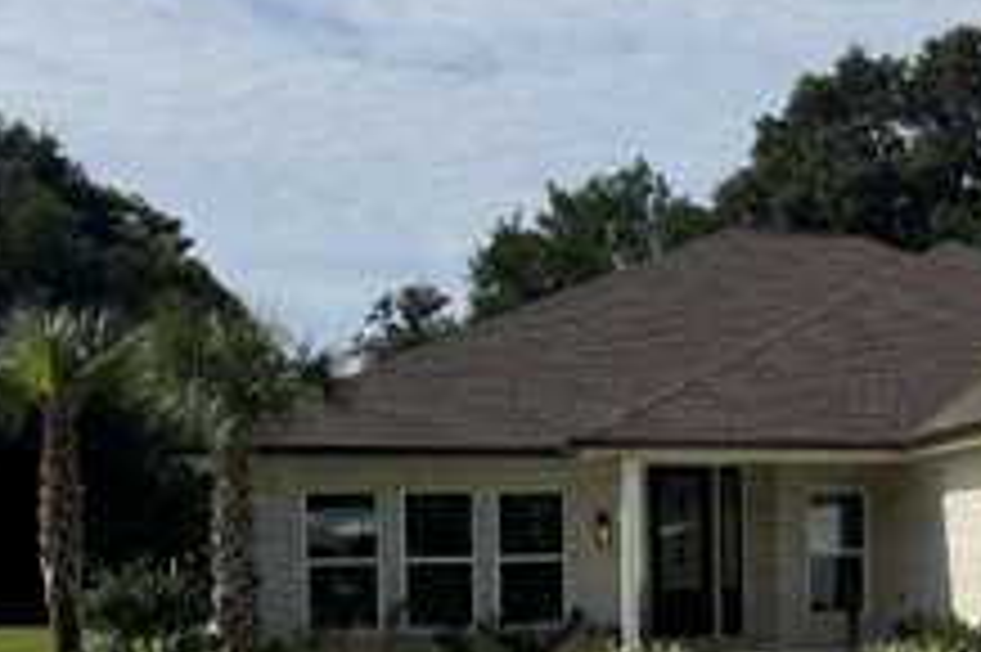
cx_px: 1044
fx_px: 1498
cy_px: 537
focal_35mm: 55
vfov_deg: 24.1
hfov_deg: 32.5
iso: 80
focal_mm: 6.76
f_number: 1.78
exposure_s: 1/7937
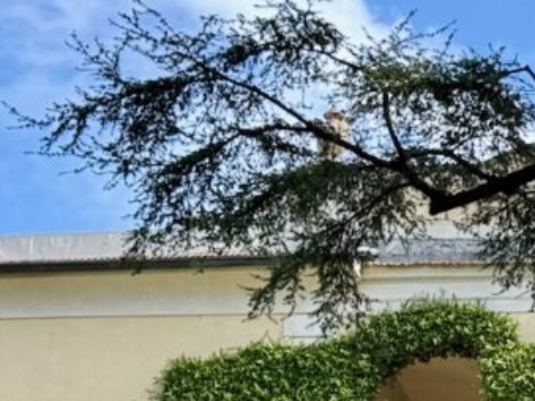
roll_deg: -1.2
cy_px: 532
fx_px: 2240
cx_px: 691
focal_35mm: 145
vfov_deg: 10.0
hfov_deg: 13.2
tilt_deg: +17.2
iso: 100
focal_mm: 6.76
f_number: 1.78
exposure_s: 1/1167
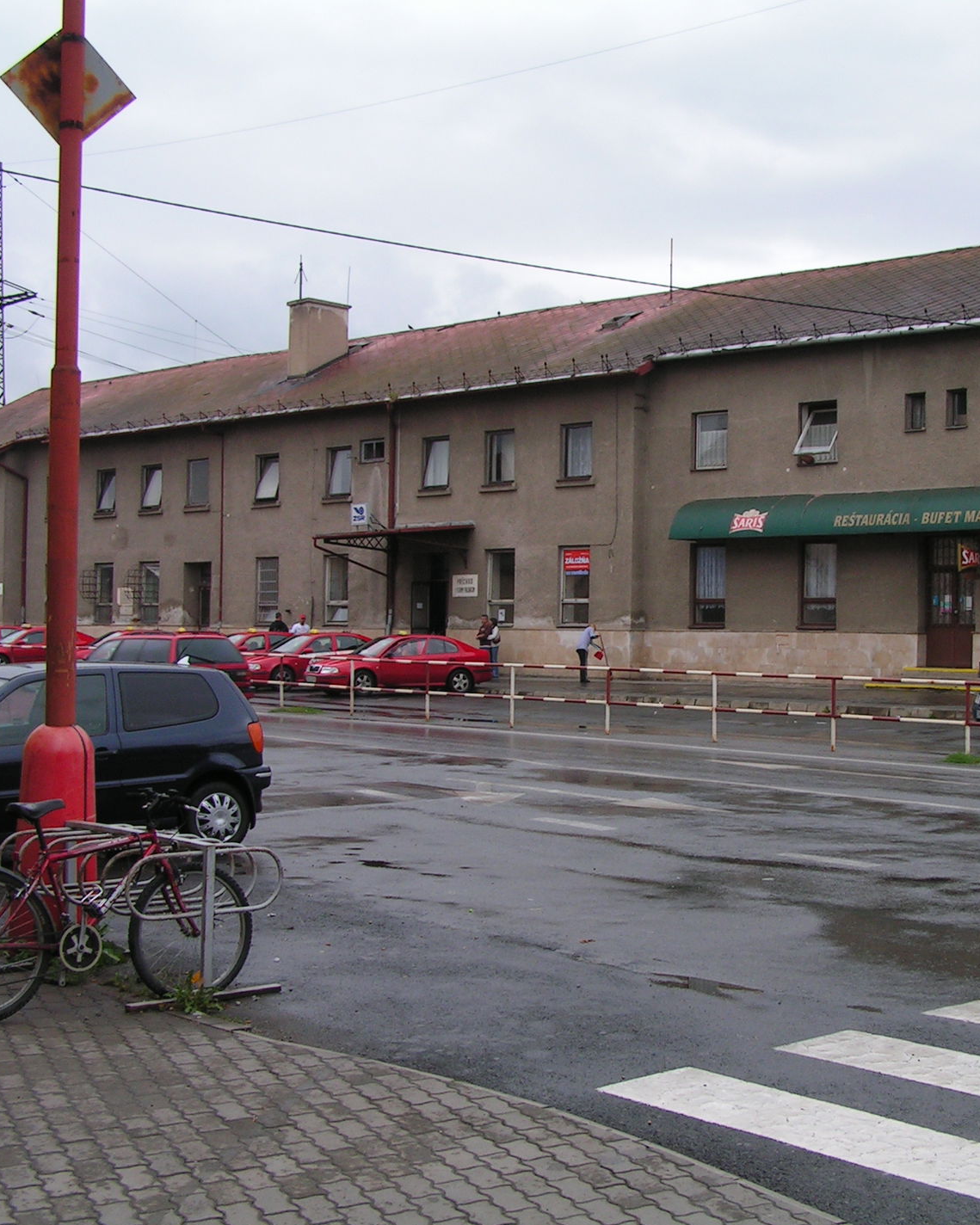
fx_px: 1813
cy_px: 619
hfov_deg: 29.9
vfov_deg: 37.3
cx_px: 693
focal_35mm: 50
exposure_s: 1/100
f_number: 5.6
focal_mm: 6.3
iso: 50
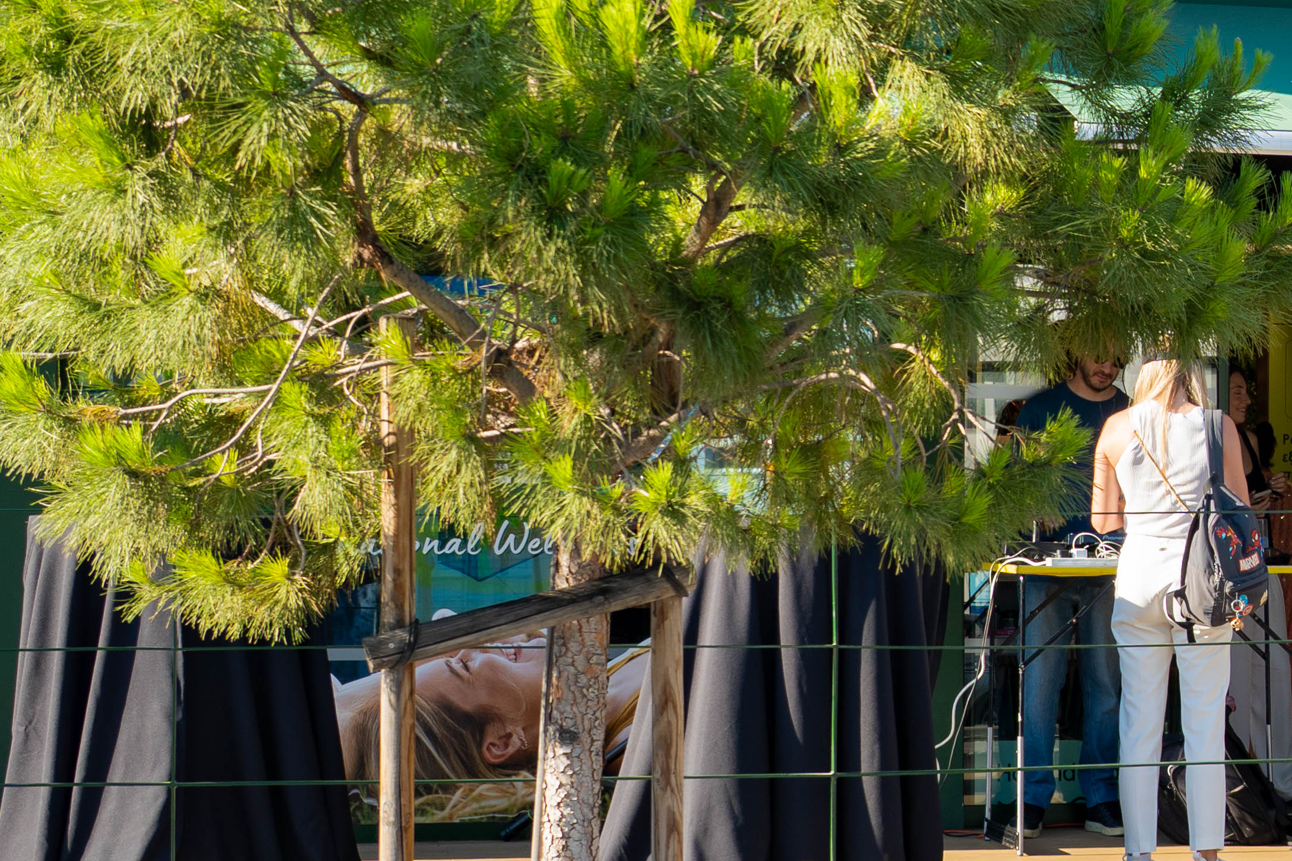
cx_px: 1550
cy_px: 215
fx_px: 3445
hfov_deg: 19.9
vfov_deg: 14.2
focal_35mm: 96
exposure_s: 1/160
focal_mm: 30
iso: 100
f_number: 6.3
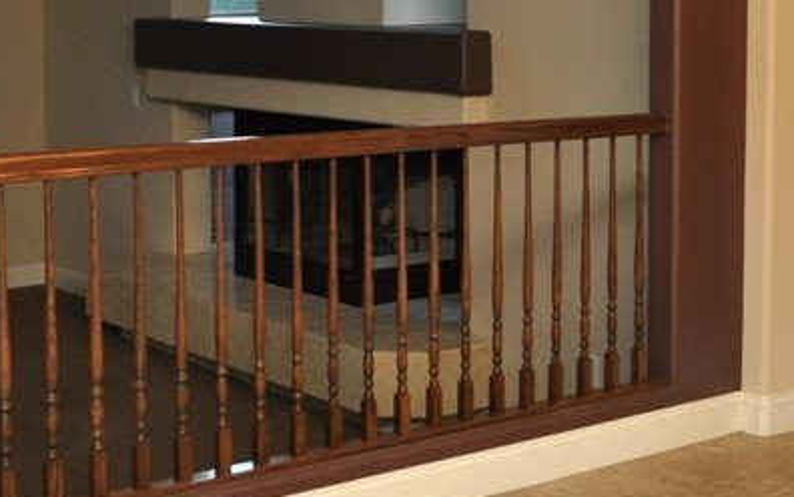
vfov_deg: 18.1
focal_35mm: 71
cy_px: 70
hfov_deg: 28.9
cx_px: 457
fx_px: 1537
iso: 800
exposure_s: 1/60
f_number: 4
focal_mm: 18
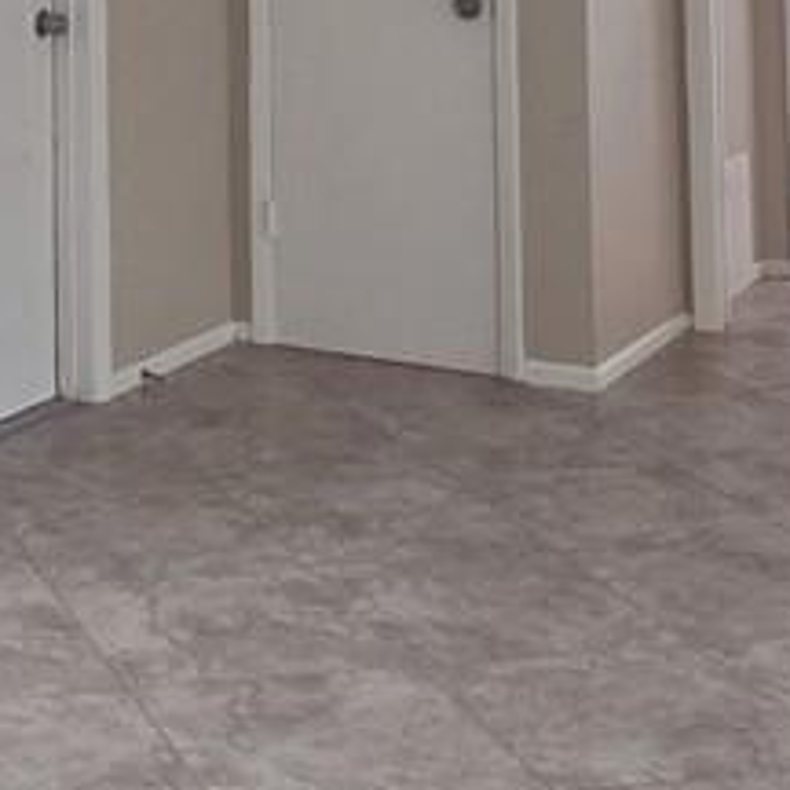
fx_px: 2195
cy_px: -384
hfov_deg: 19.5
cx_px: -95
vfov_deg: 18.2
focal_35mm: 85
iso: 160
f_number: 1.9
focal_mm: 2.2
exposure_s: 1/120
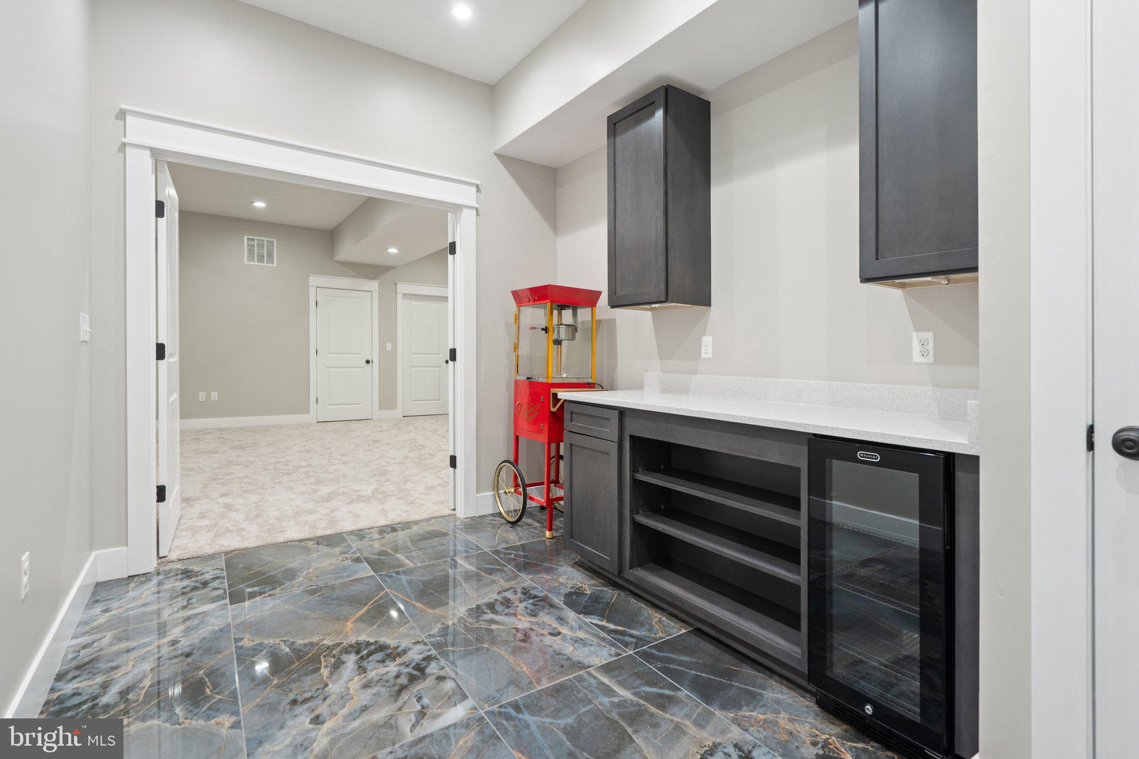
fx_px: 506
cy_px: 380
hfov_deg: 96.7
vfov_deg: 73.7
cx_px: 570
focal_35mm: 16
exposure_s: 1/3
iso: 500
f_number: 8
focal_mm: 16
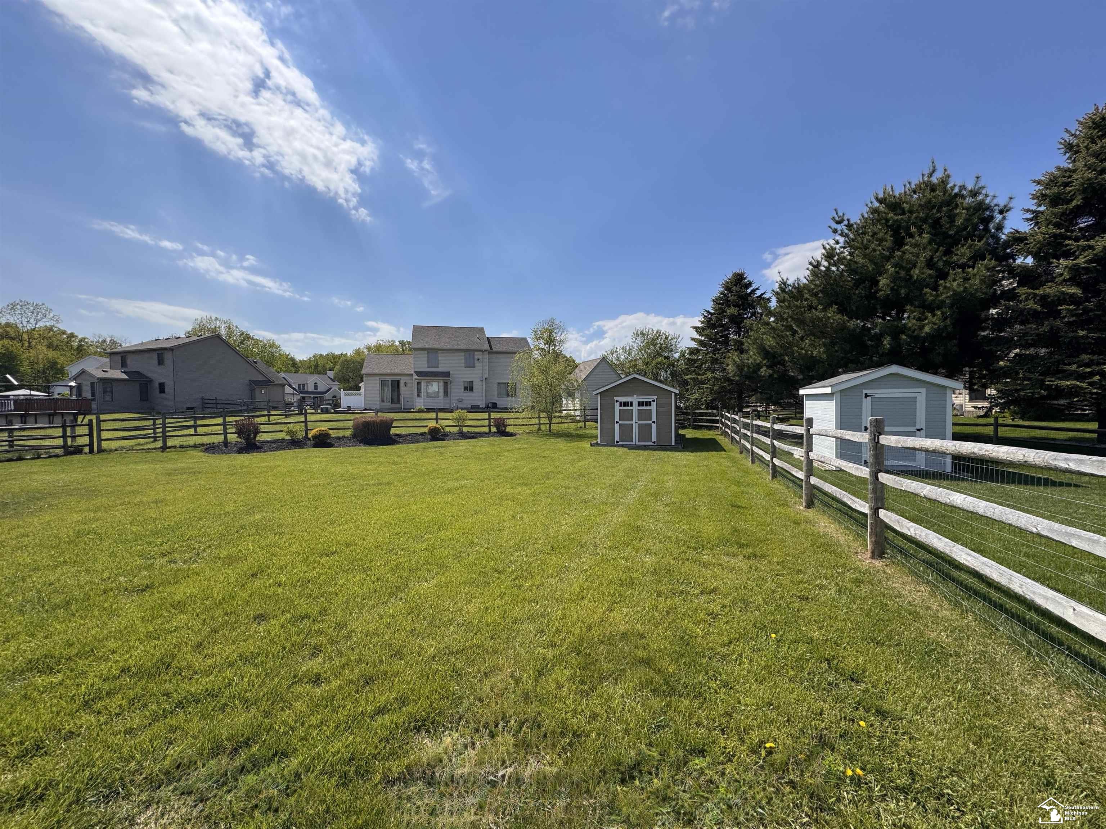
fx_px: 447
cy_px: 414
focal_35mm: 14
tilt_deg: -0.9
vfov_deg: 85.7
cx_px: 553
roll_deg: +0.6
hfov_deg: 102.1
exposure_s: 1/3106
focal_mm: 2.22
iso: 50
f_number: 2.2
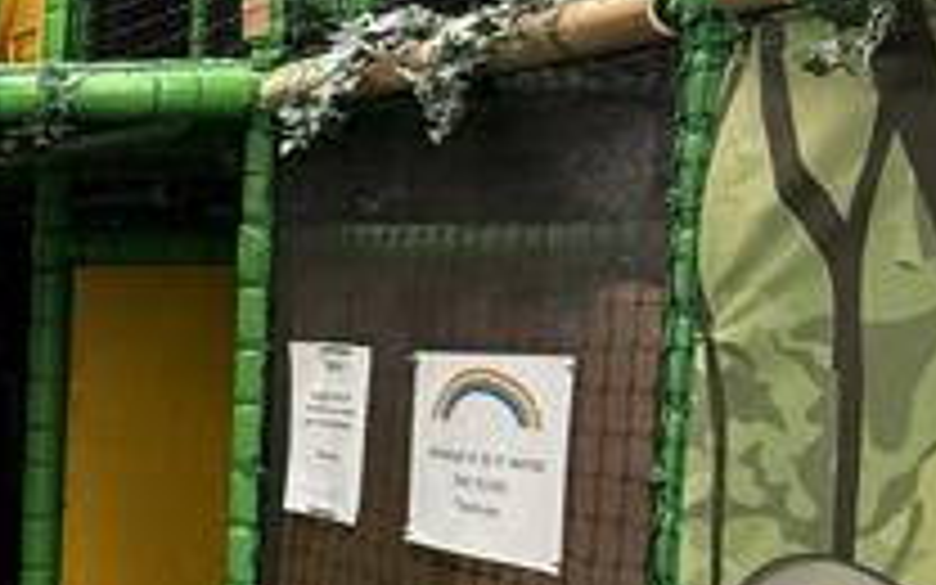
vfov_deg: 17.8
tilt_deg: -3.4
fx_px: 1862
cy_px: 400
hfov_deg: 18.3
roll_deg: -0.8
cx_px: -954
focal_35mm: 73
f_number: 2.2
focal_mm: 2.22
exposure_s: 1/99
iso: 250
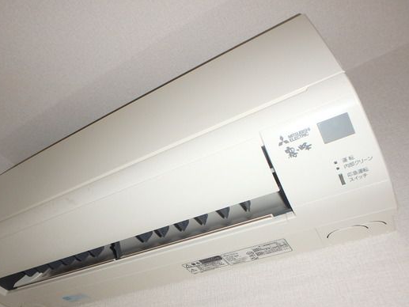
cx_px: 170
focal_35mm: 26
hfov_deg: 66.8
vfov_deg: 53.0
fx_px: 307
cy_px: 163
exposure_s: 1/30
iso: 400
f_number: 3.5
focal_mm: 3.7
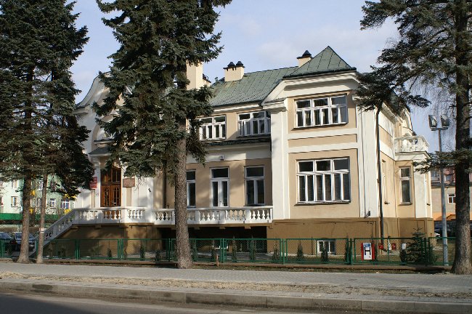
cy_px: 157
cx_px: 236
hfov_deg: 49.6
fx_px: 511
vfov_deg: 34.1
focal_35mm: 39
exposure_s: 1/160
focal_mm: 26
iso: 100
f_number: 11
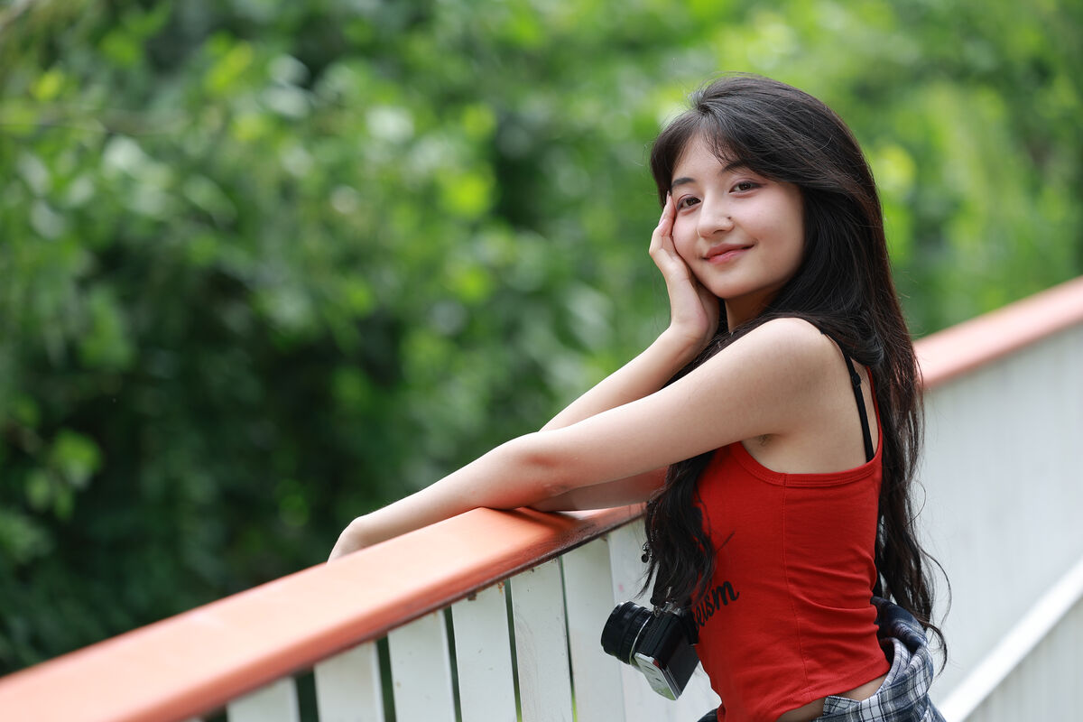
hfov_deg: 16.0
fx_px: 3850
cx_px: 542
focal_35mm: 128
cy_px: 361
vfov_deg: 10.7
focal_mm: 128
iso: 100
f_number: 2.8
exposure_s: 1/400
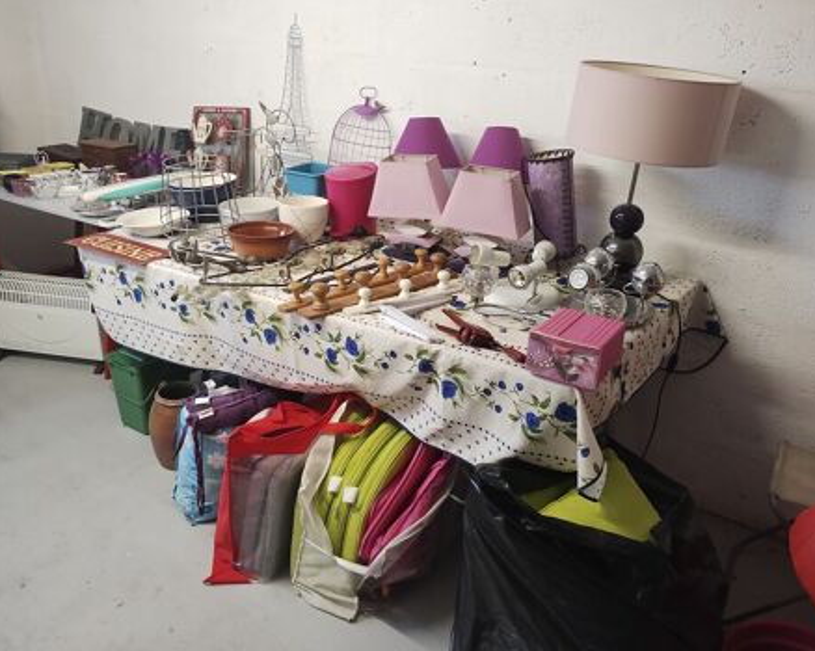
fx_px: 723
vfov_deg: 48.5
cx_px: 409
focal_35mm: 30
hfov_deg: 58.8
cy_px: 317
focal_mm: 4.27
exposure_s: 1/33.3
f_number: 1.8
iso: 1759
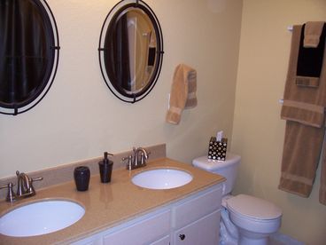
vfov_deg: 41.8
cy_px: 122
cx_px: 163
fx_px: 320
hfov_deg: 54.0
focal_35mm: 34
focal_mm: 5.6
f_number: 2.7
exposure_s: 1/60
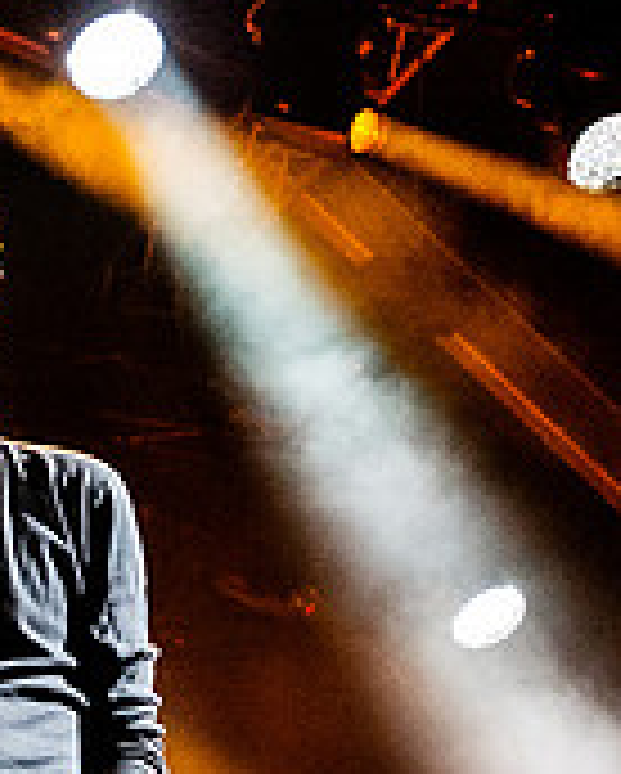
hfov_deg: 9.6
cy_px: 730
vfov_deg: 11.9
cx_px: 20
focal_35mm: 161
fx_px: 3692
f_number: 3.5
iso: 4000
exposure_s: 1/500
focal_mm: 35
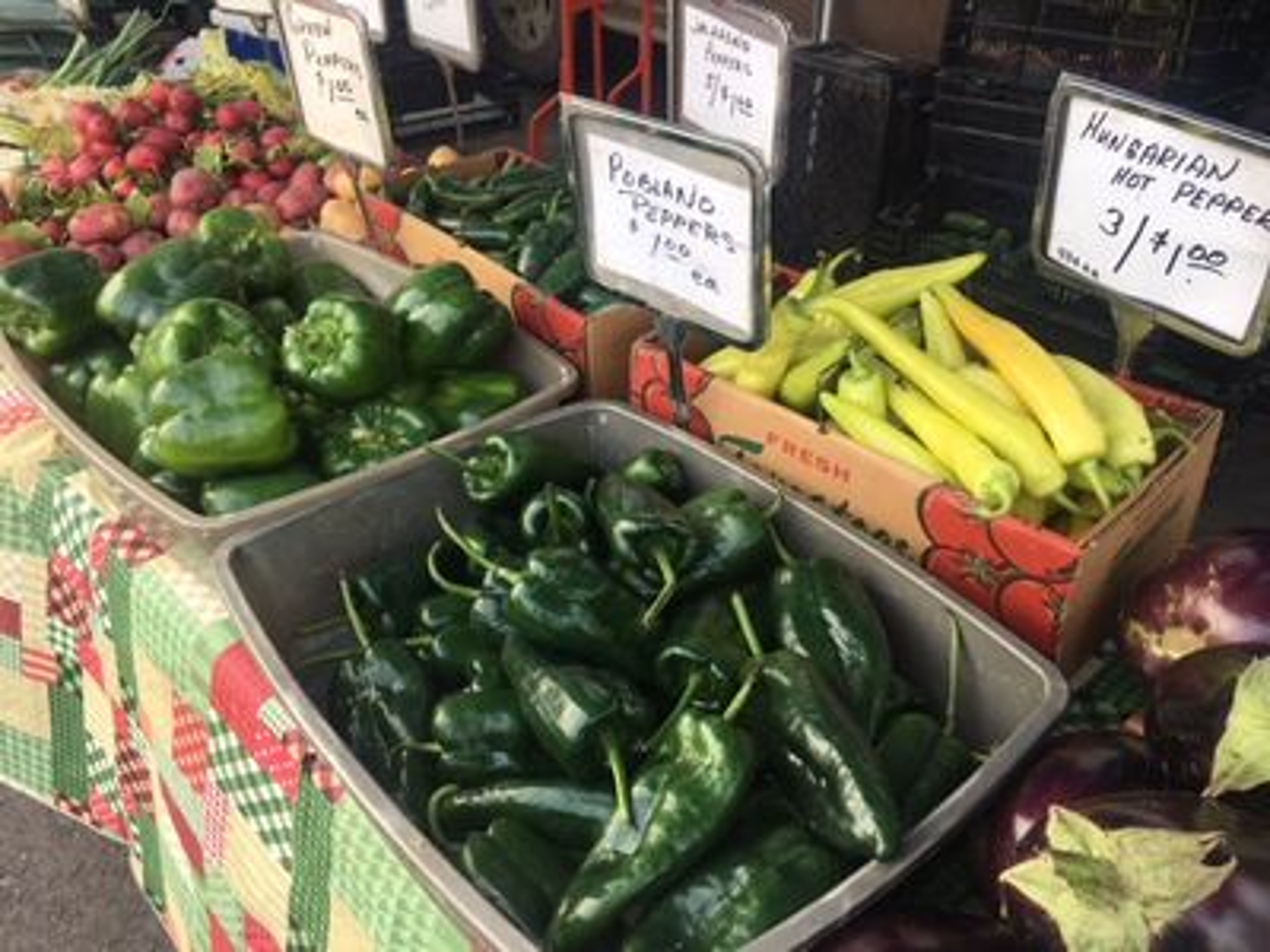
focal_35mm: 29
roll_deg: +1.5
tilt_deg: -33.9
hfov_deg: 61.7
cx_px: 635
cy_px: 476
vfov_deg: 48.2
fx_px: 1064
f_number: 2.2
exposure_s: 1/120
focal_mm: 4.15
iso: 40
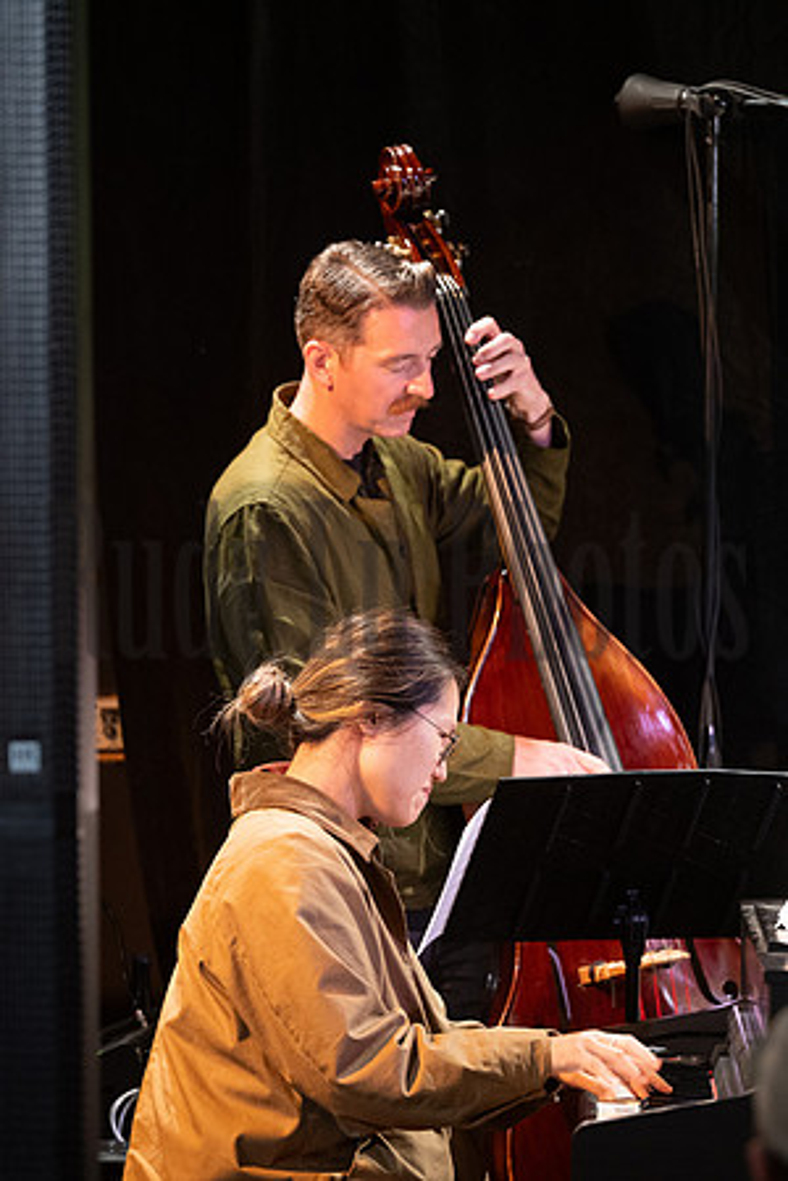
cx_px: 394
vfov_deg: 10.3
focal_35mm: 200
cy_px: 590
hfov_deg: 6.9
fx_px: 6566
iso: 5000
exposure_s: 1/80
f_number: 5.6
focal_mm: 200
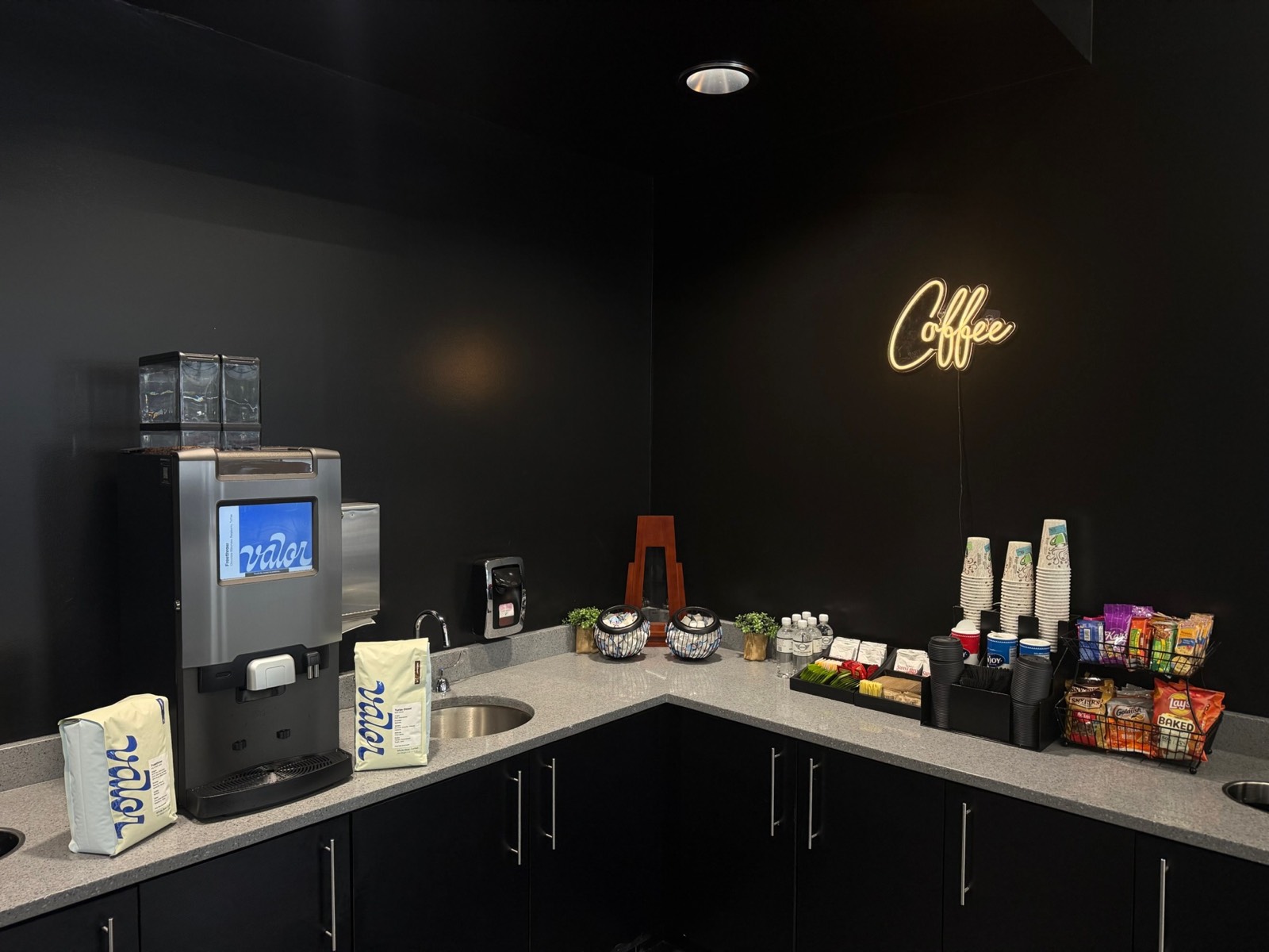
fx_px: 880
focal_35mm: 24
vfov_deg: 56.8
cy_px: 476
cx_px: 634
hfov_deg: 71.6
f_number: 1.78
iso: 200
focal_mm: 6.76
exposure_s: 1/146
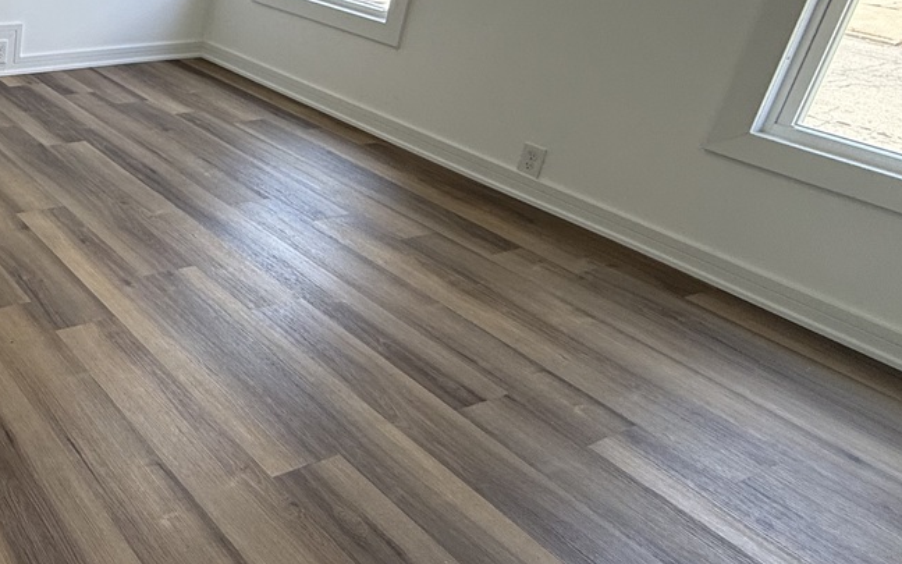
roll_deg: -3.2
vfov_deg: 37.0
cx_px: -36
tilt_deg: -20.6
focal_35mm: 33
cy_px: 116
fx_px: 811
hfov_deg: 46.6
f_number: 2.2
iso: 64
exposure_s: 1/120
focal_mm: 2.22
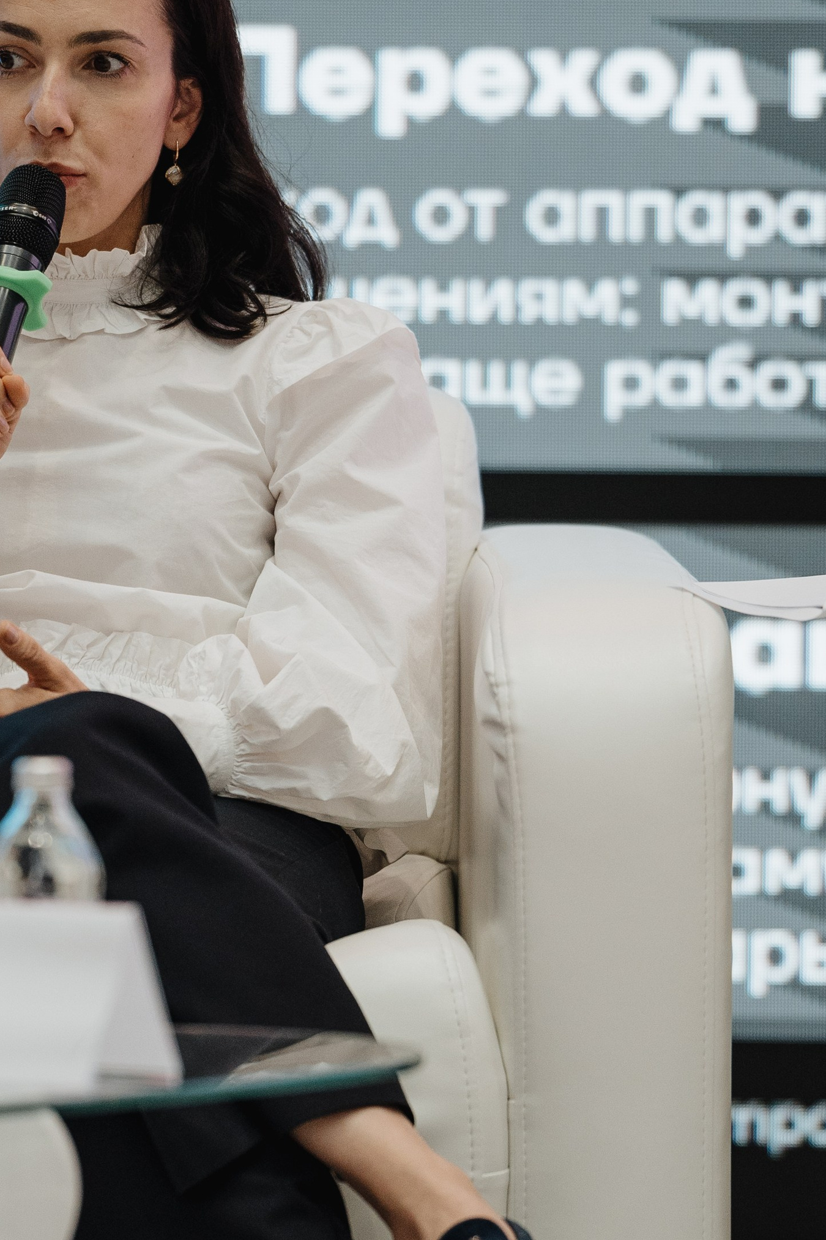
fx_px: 13181
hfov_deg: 3.6
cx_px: 168
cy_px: 694
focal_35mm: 383
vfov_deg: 5.4
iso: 640
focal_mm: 135
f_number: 1.8
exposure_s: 1/500
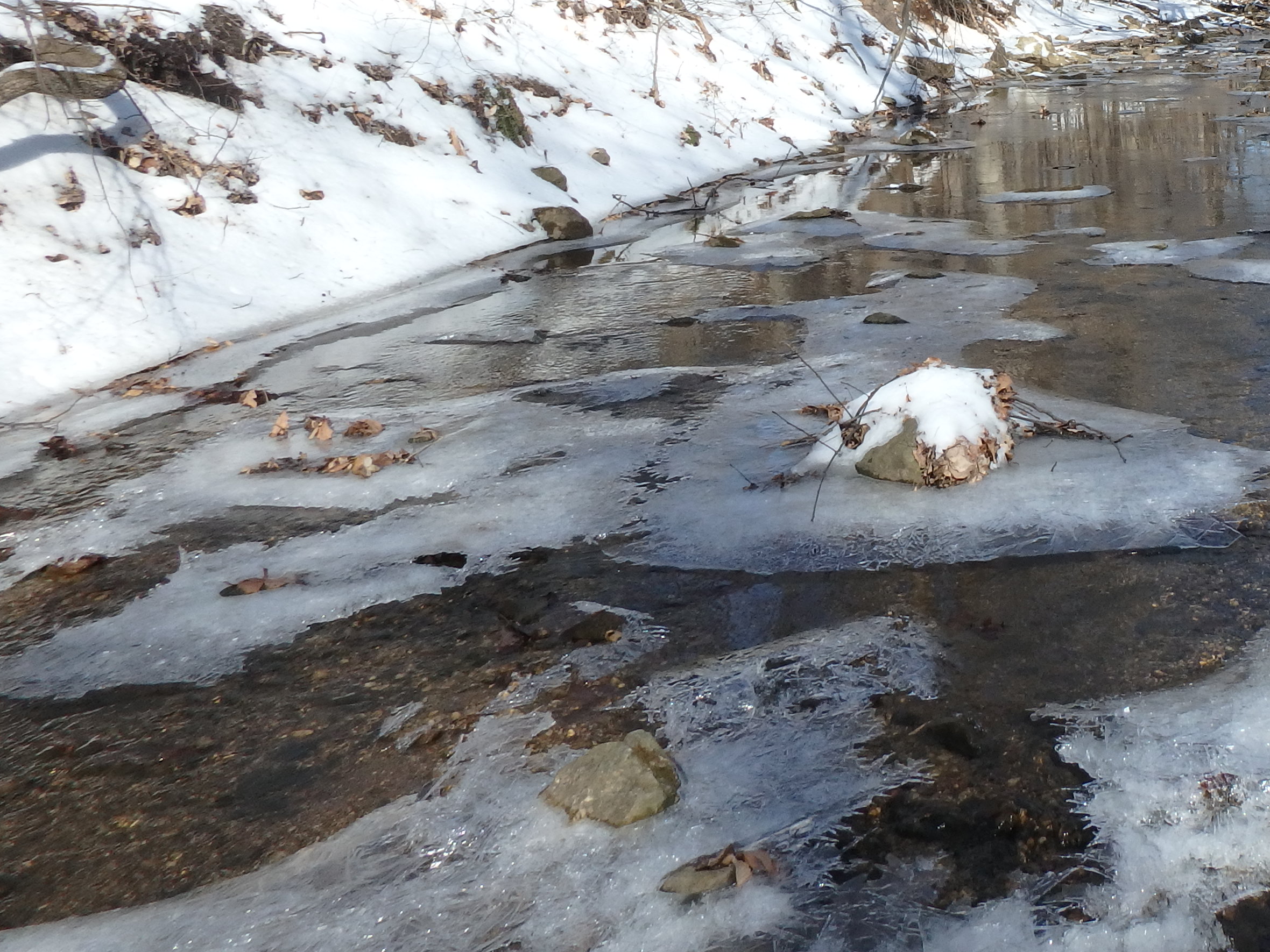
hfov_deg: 41.1
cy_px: 103
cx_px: 1210
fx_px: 1504
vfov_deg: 33.4
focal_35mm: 41
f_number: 3.5
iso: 125
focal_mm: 3.7
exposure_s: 1/800
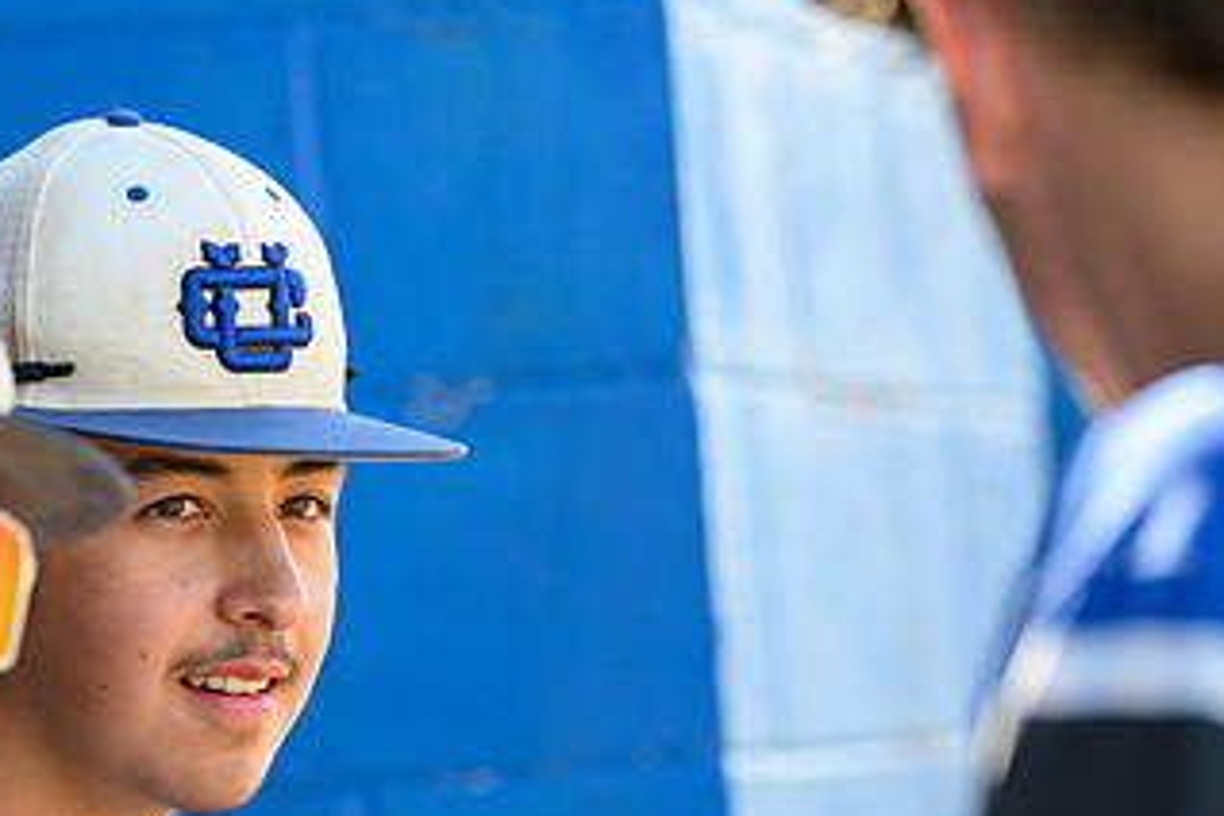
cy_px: 629
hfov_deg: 5.6
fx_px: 12409
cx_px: 146
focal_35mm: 365
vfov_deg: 3.8
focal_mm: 200
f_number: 4
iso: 220
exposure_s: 1/400
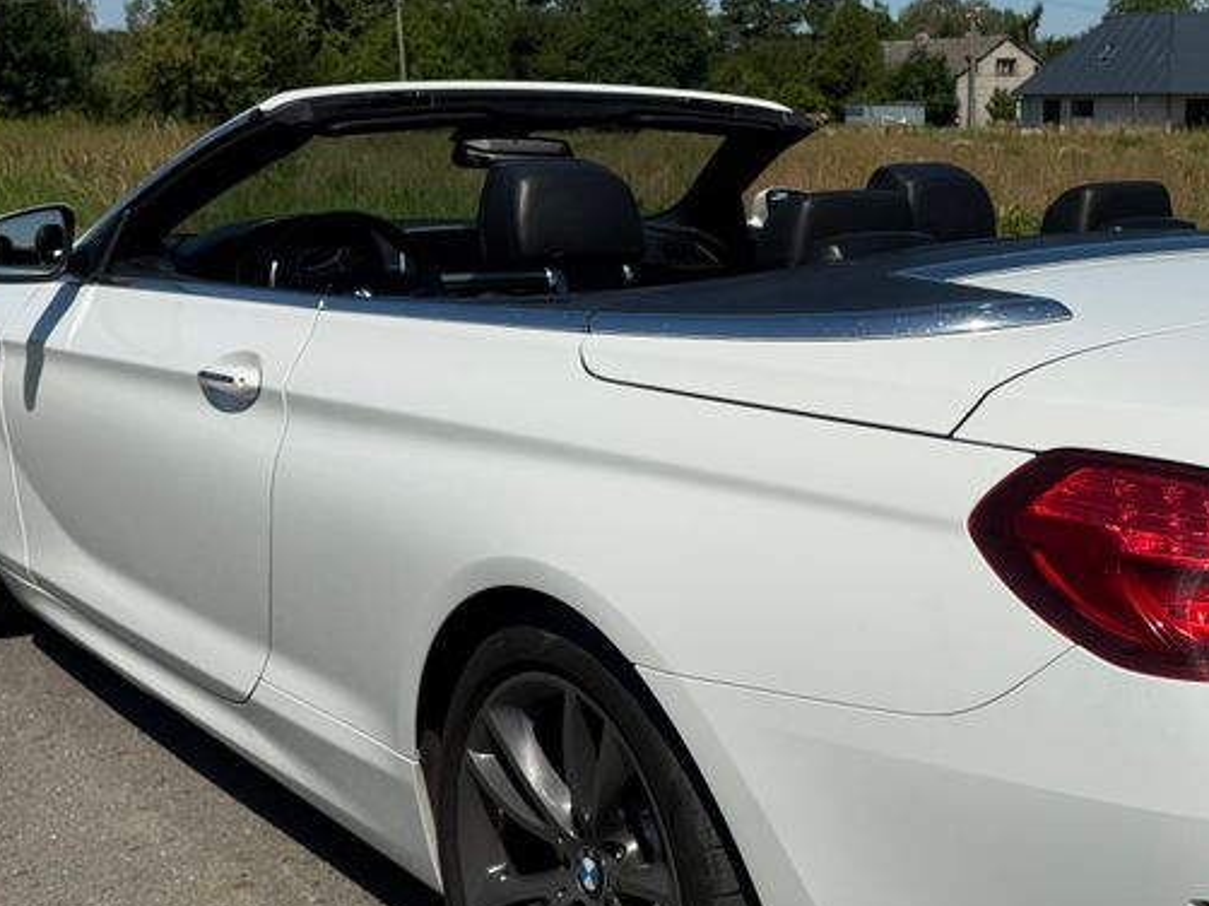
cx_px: 891
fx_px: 1711
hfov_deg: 38.0
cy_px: 458
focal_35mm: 49
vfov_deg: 29.7
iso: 80
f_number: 1.78
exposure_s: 1/11905
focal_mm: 6.76
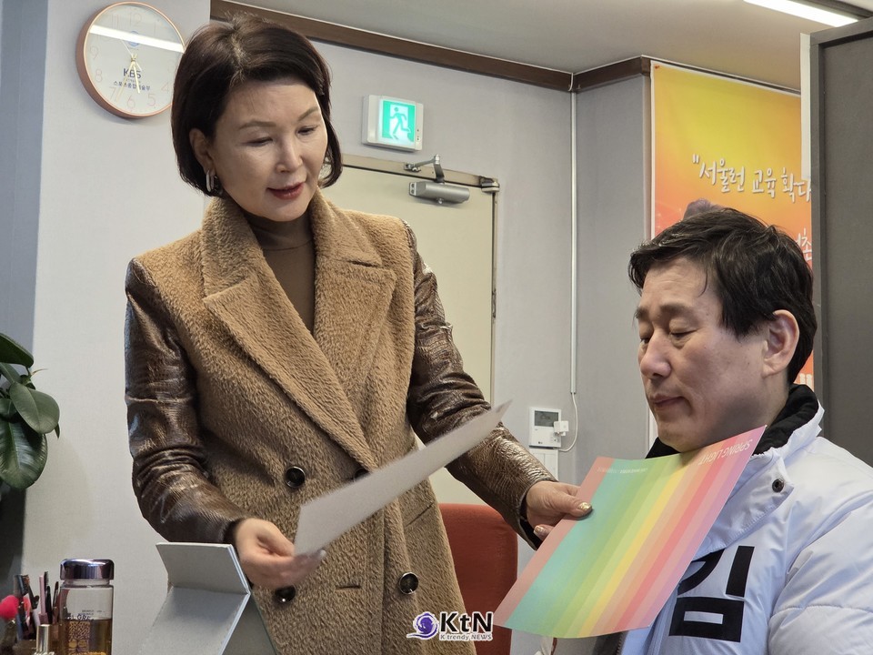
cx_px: 436
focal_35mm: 69
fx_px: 1740
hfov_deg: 28.2
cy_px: 328
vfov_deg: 21.3
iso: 400
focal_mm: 7
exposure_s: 1/120
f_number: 2.4
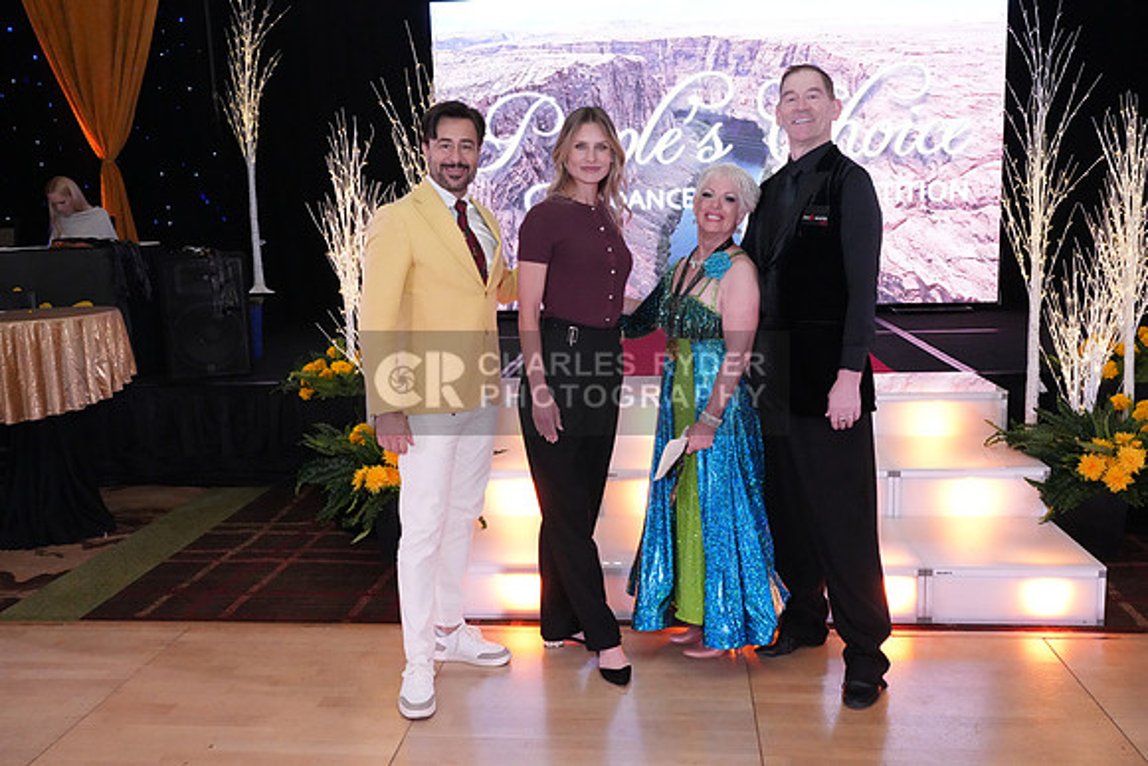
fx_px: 989
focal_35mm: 31
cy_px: 383
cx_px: 574
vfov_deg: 42.3
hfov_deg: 60.3
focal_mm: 31
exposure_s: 1/250
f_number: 9
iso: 8000
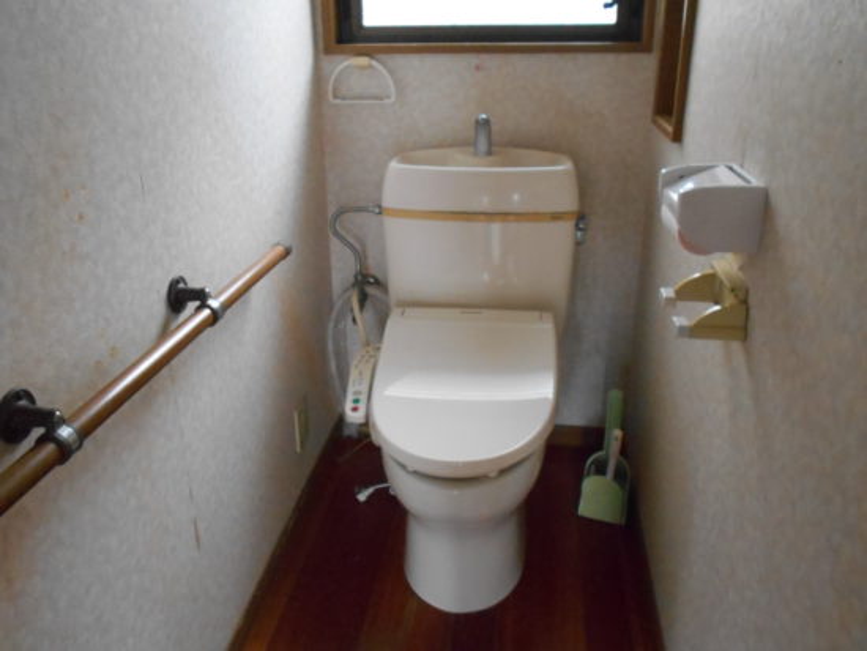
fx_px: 752
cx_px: 434
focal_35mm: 30
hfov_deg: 59.9
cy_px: 326
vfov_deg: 46.8
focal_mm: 5.1
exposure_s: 1/100
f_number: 3.4
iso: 800
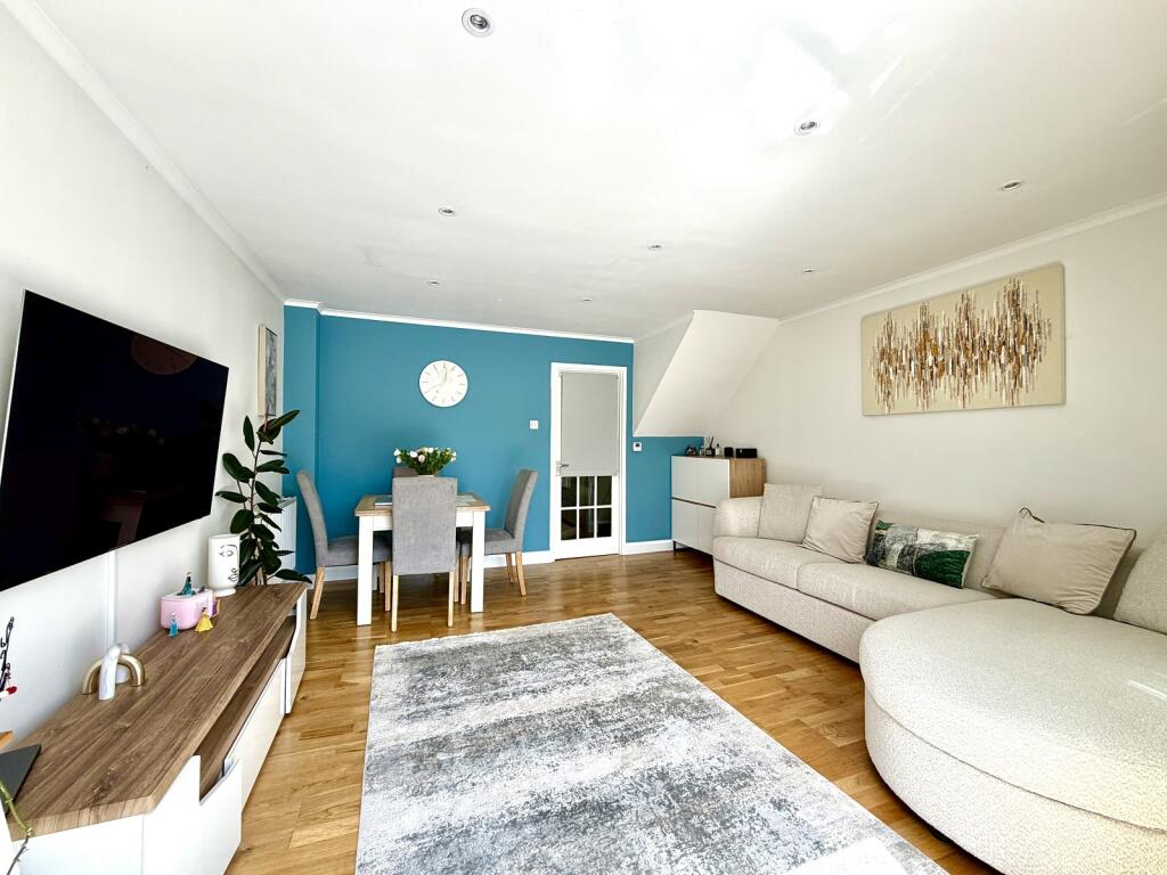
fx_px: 472
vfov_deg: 85.7
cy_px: 438
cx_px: 584
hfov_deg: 102.1
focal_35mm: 14
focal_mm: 2.22
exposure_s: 1/121
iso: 64
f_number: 2.2
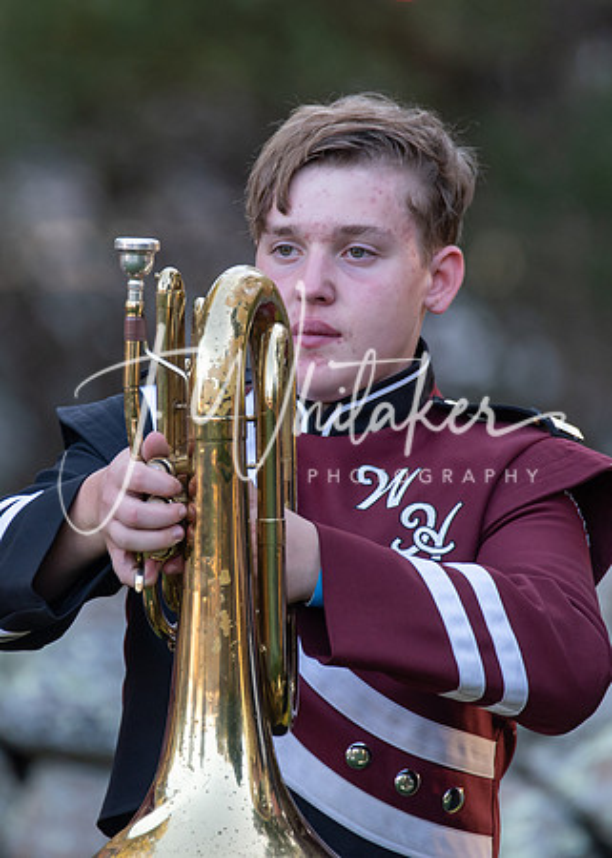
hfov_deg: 1.5
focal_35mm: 976
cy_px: 382
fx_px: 23767
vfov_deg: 2.1
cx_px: 247
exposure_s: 1/250
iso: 800
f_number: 6.3
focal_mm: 600
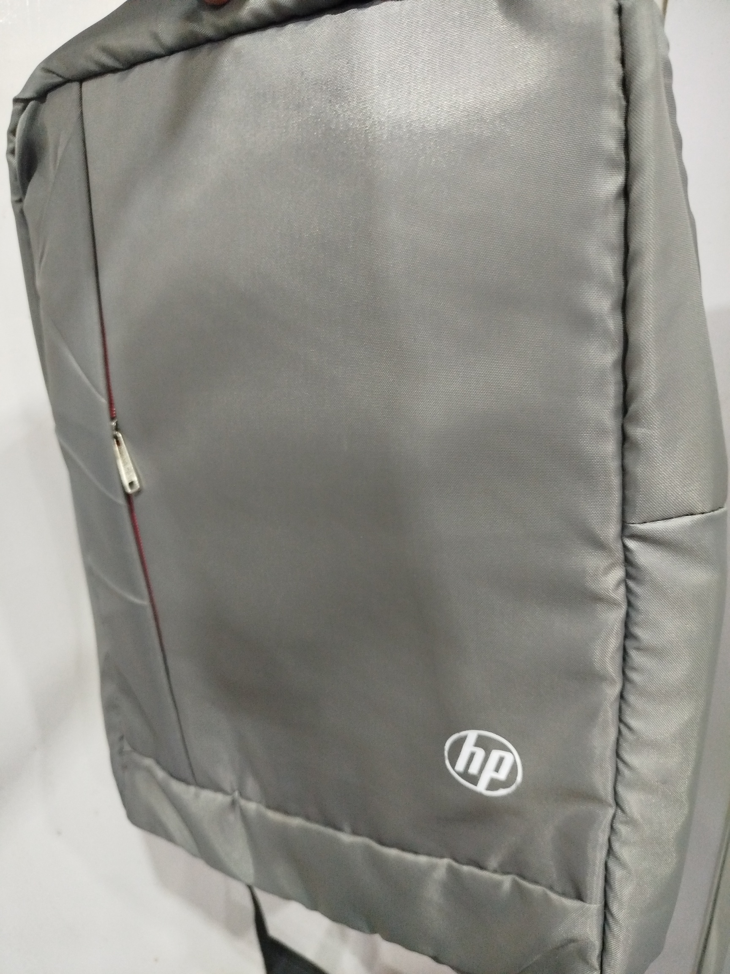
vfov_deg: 71.6
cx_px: 365
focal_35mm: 24
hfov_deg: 56.8
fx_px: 675
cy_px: 487
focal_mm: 5.31
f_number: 1.7
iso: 640
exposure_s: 1/33
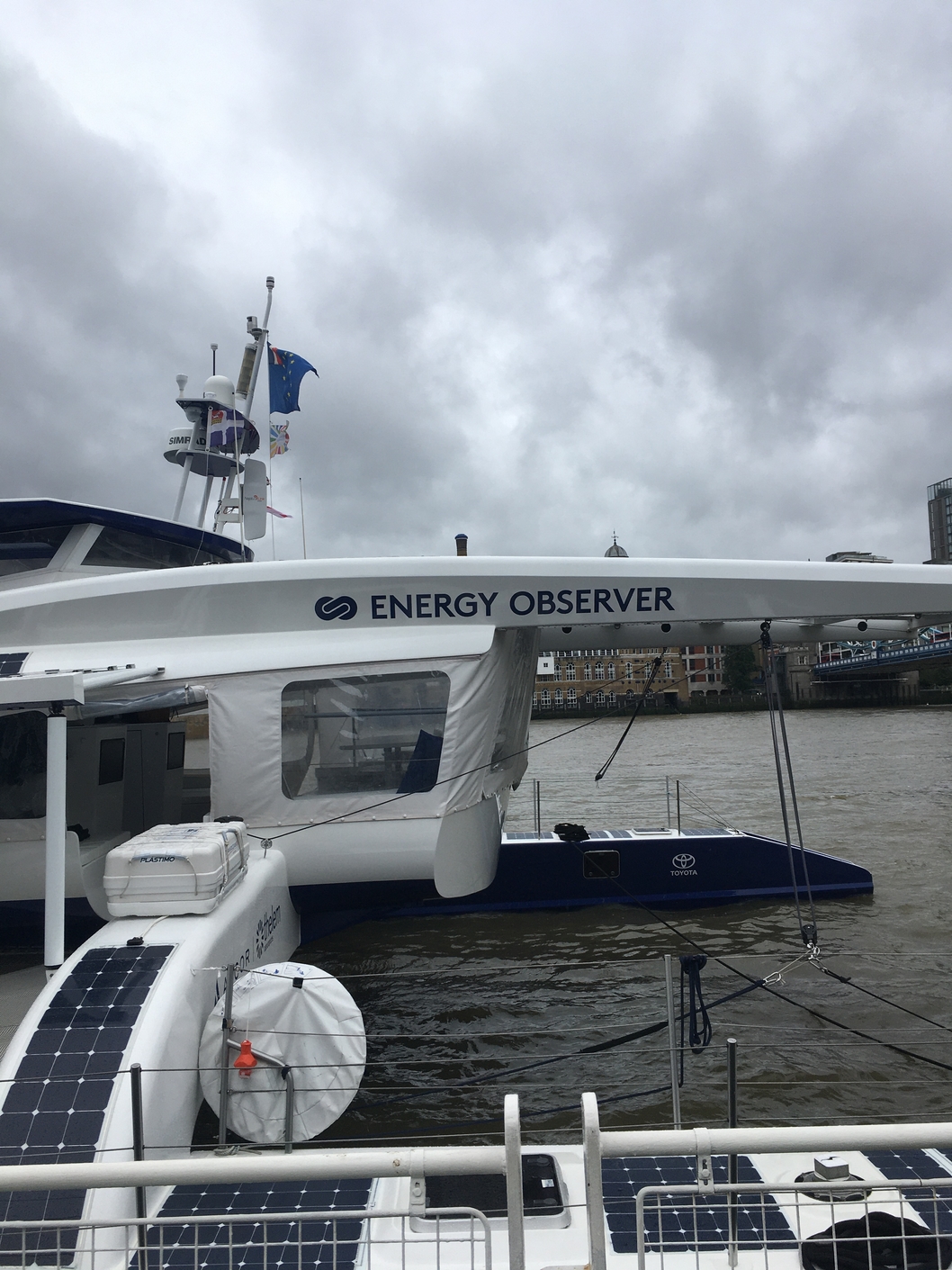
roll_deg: +1.5
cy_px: 635
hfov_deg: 48.2
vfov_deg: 61.7
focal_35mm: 29
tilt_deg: +3.3
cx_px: 476
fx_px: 1064
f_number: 2.2
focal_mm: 4.15
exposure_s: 1/836
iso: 25
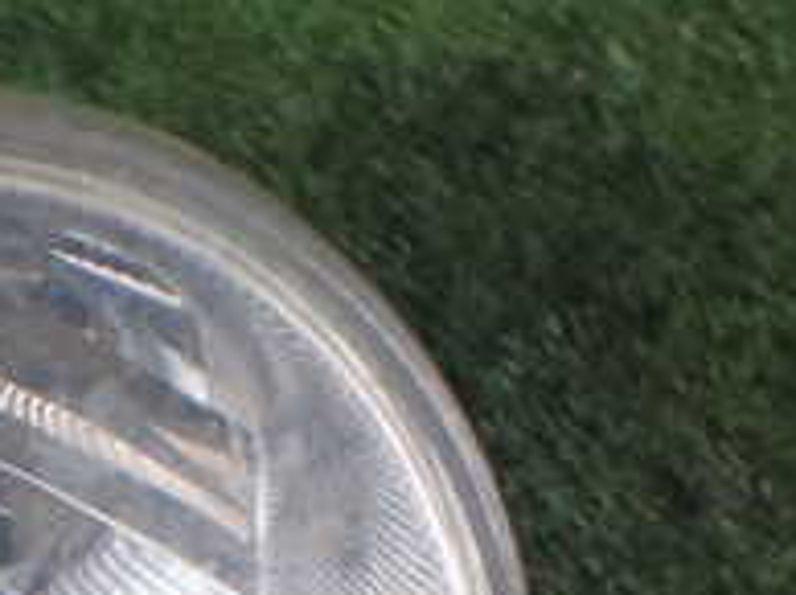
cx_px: -98
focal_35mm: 93
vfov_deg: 15.2
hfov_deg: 20.1
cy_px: 759
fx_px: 2136
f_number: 2.3
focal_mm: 5.4
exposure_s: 1/125
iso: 160
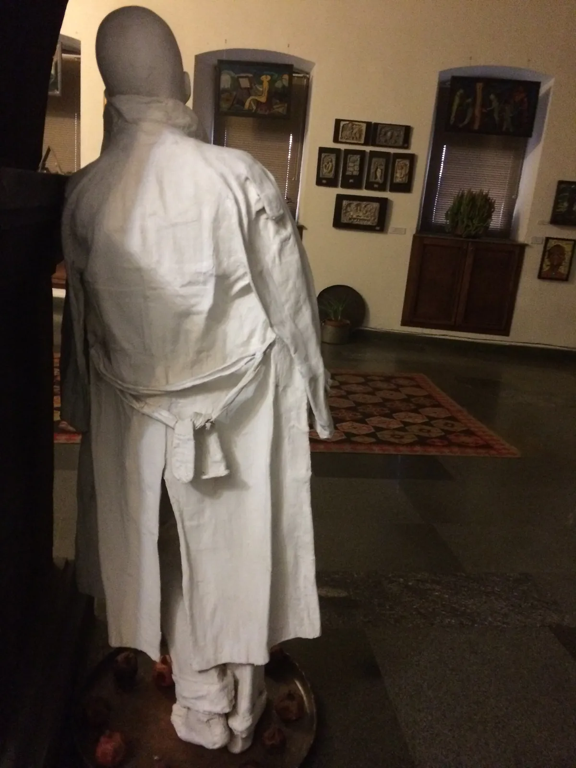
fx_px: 643
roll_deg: -2.9
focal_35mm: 29
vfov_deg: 61.7
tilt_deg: -15.2
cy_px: 384
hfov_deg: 48.2
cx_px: 288
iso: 400
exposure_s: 1/17
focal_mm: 4.15
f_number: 2.2
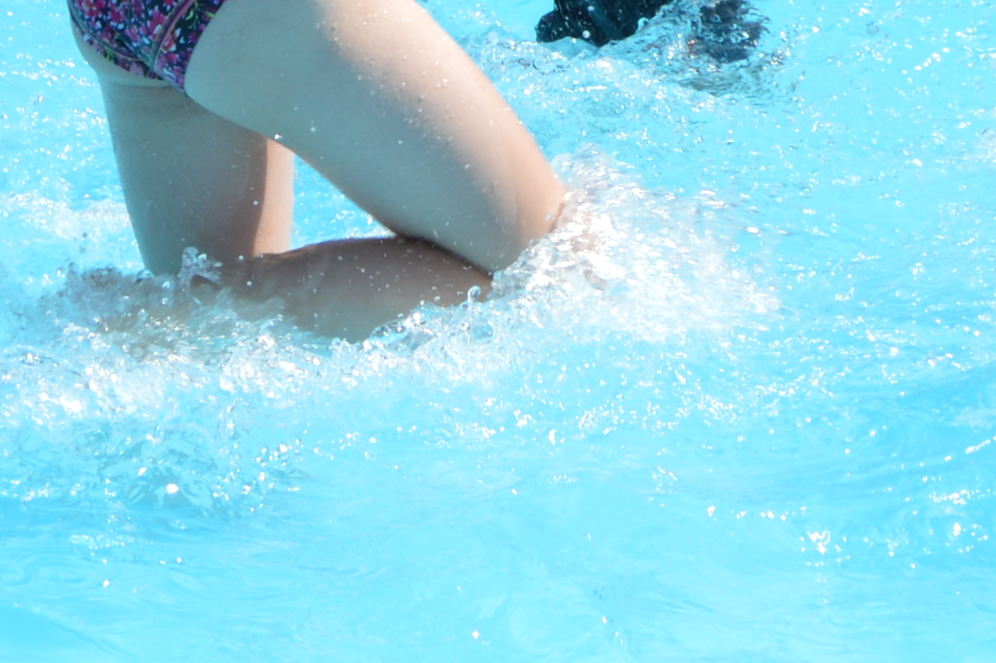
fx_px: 6469
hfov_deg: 8.8
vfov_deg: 5.7
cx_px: 525
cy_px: -753
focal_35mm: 234
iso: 100
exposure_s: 1/250
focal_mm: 32
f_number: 8
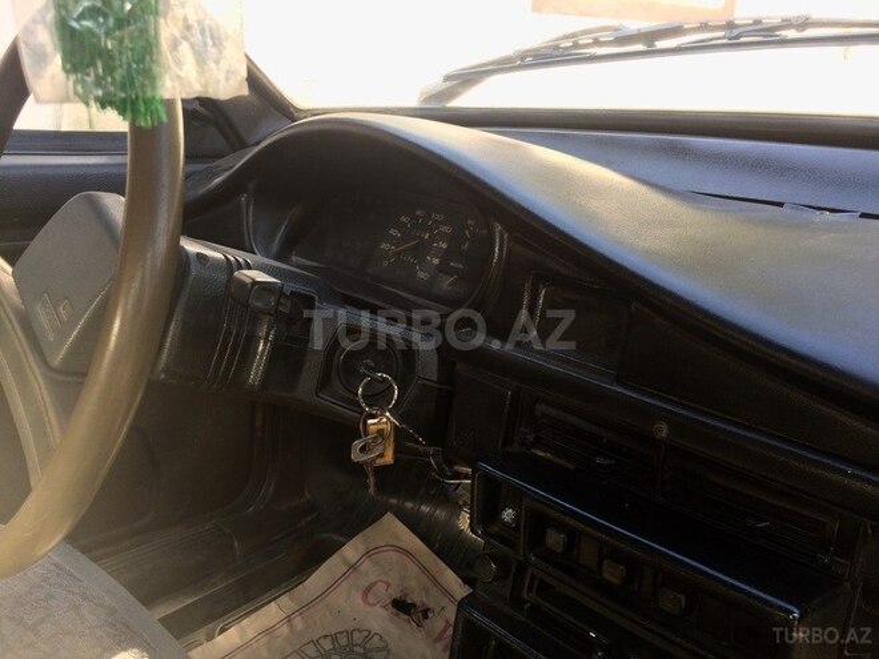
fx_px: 736
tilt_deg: -16.0
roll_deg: -0.9
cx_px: 440
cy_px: 330
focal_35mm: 29
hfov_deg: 61.7
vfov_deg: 48.2
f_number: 2.2
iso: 40
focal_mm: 4.15
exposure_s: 1/50
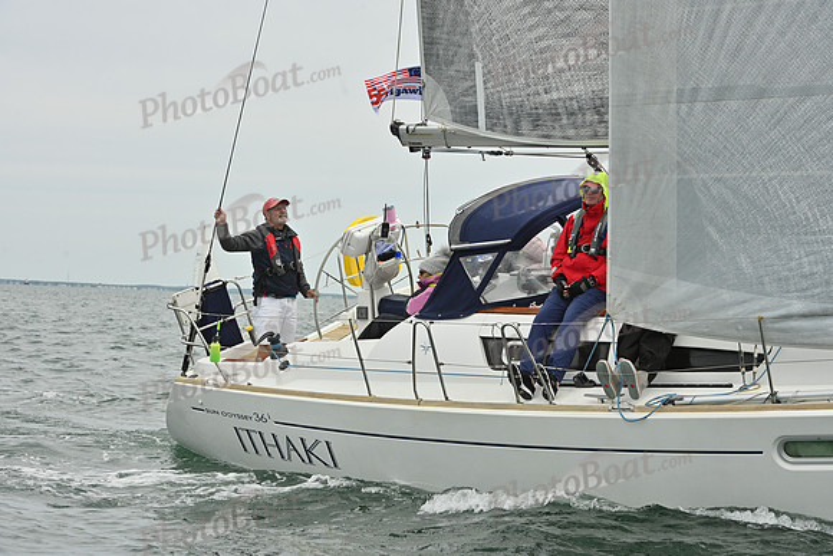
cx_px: 416
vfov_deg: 13.4
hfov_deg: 20.0
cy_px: 278
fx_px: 2361
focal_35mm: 102
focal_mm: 102
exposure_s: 1/1000
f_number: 10
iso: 320
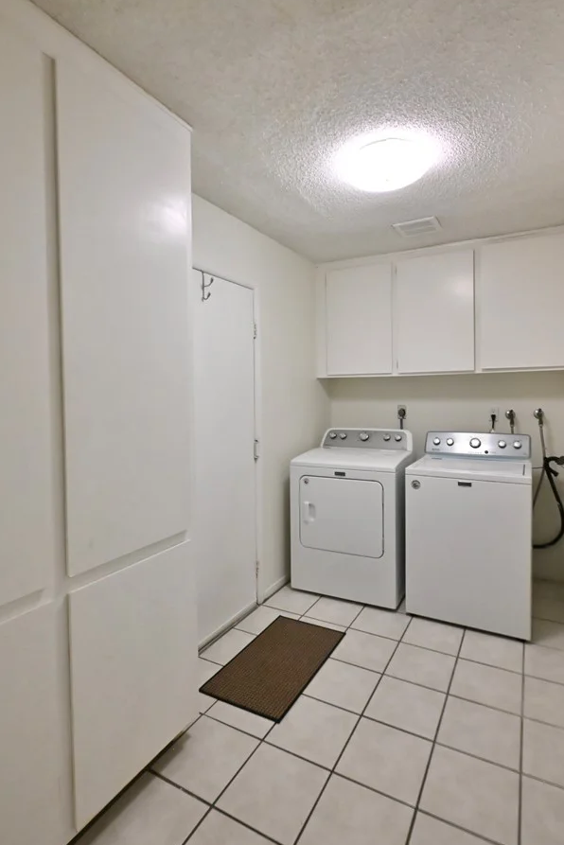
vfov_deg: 93.2
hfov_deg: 70.4
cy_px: 402
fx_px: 399
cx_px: 297
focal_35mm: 17
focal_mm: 14
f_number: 16
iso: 12800
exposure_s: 1/60
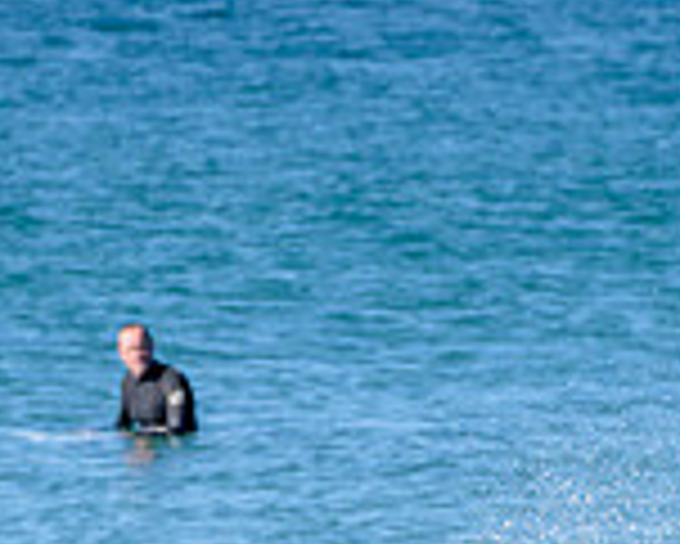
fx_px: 36249
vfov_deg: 0.9
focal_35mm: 1800
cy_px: 834
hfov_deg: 1.1
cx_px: 324
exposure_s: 1/2000
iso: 220
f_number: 5.6
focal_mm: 500
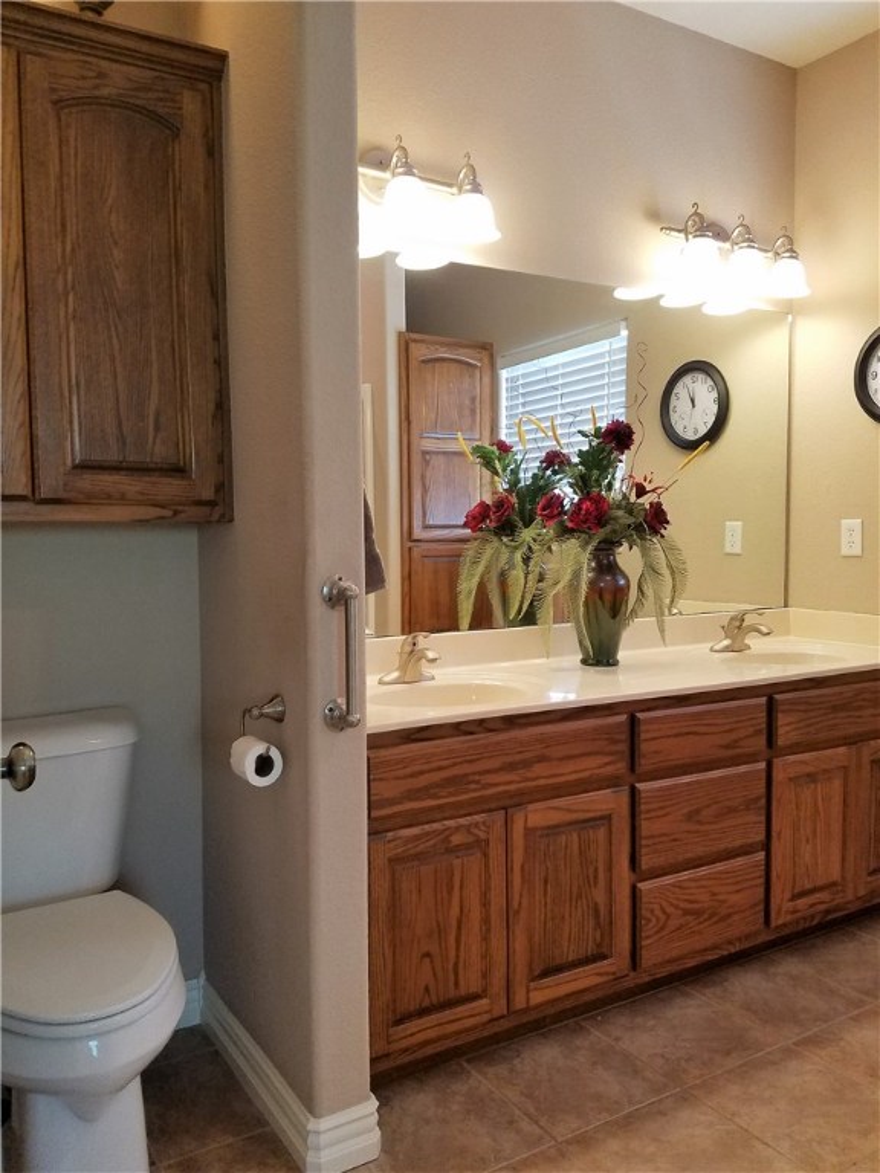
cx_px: 440
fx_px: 881
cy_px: 586
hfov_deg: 53.1
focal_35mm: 26
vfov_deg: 67.3
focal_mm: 4.2
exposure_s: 1/60
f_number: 1.7
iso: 200
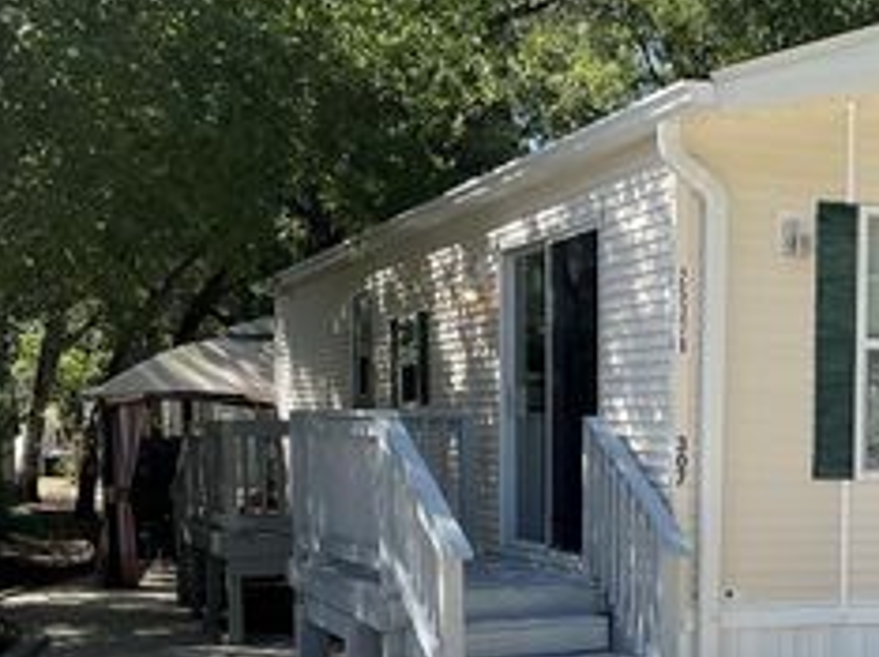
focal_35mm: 62
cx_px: 808
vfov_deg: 23.2
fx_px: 1573
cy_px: 558
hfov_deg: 29.8
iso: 16
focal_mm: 3
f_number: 1.8
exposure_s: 1/1250
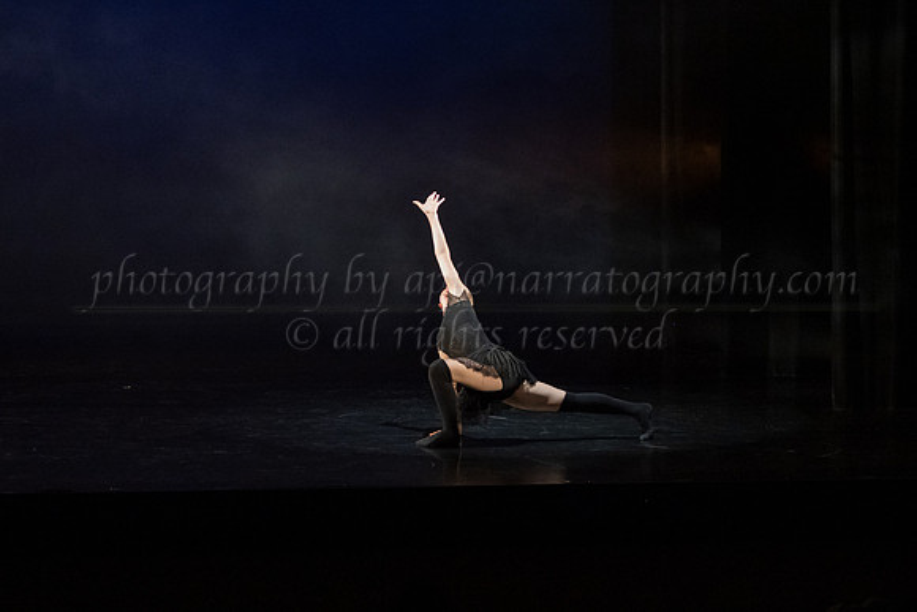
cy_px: 352
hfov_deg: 24.1
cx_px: 391
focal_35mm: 84
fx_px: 2150
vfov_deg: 16.2
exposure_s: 1/400
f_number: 3.2
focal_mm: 66
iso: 4000
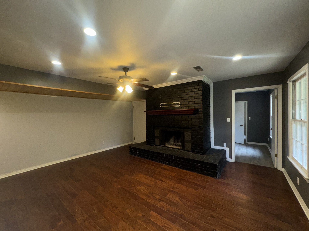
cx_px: 154
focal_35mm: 14
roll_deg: +1.2
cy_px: 116
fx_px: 125
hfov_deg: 102.1
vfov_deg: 85.7
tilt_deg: -1.5
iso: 125
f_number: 2.2
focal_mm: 2.22
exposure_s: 1/60
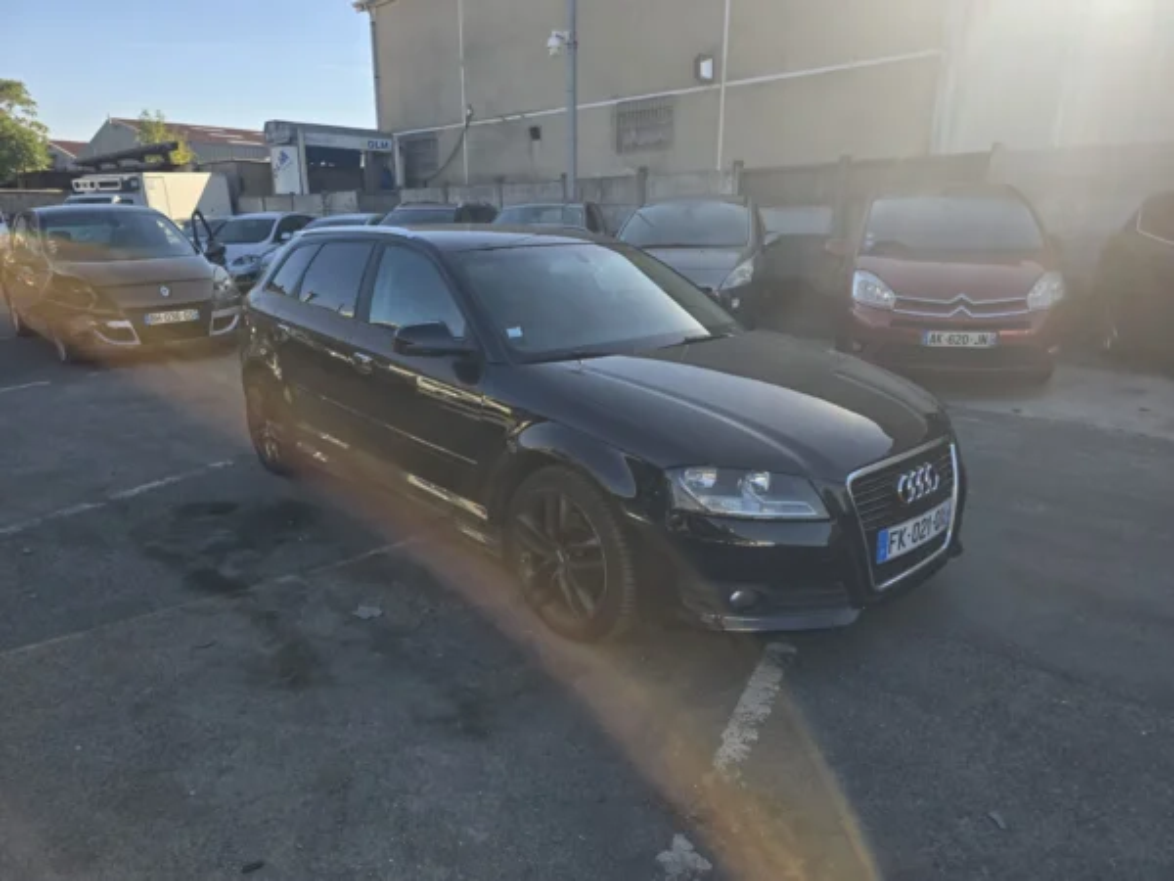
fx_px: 780
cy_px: 440
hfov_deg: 73.9
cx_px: 587
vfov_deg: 58.9
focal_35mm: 23
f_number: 1.7
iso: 12
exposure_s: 1/476
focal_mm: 6.3
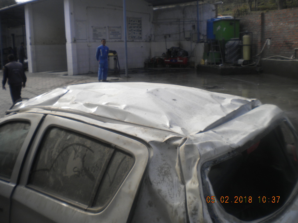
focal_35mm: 35
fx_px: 301
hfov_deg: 52.6
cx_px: 149
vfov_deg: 40.7
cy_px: 112
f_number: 4.6
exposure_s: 1/310
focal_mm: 6.3
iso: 80
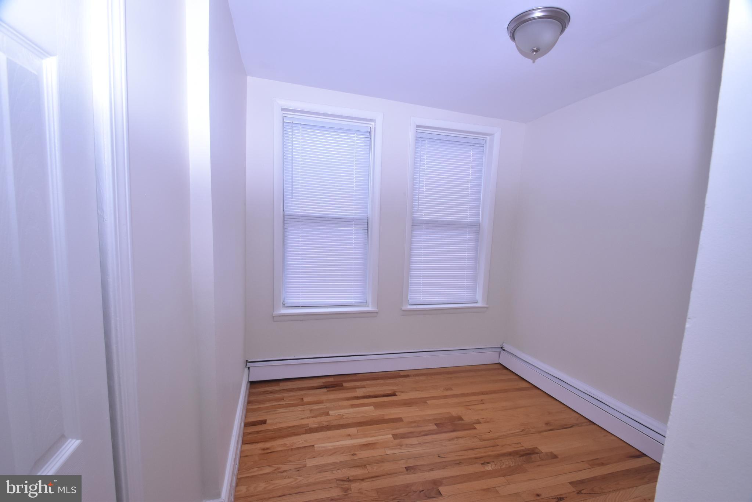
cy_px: 251
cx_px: 376
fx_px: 314
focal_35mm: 15
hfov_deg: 100.4
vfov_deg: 77.4
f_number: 13
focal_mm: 10
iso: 800
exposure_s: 1/60
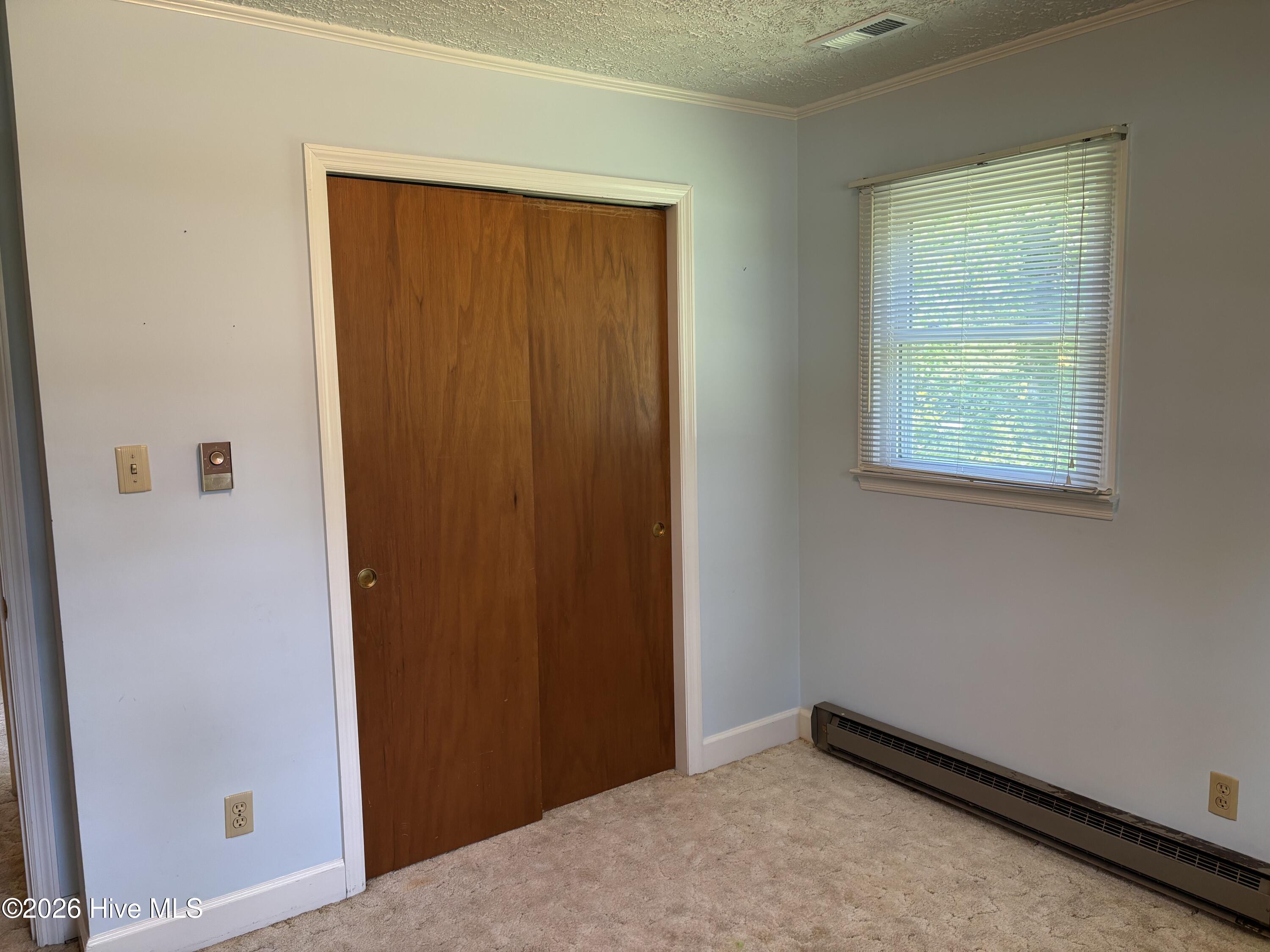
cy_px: 476
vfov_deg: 53.1
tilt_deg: -5.8
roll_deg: +1.5
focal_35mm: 26
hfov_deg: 67.3
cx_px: 635
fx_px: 954
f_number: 1.6
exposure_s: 1/60
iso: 100
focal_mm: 5.96
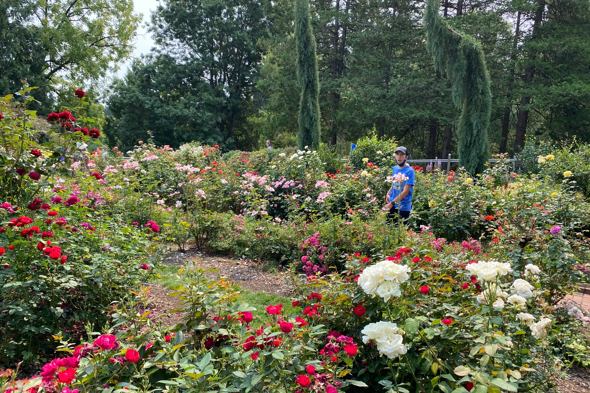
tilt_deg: -4.3
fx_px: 459
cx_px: 289
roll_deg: -4.3
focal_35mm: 28
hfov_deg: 65.5
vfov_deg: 46.4
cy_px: 197
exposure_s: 1/772
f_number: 1.8
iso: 32
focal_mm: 4.25
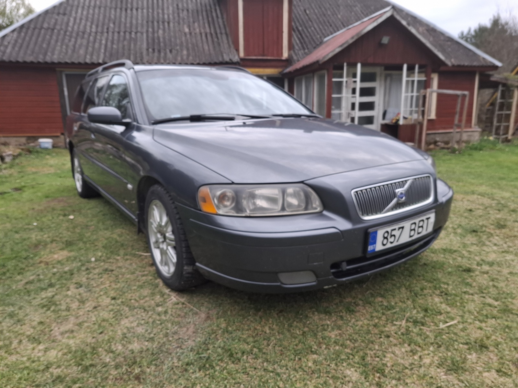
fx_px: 344
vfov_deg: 58.9
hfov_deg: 73.9
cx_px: 259
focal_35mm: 23
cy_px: 194
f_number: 1.8
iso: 50
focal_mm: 5.54
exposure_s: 1/283
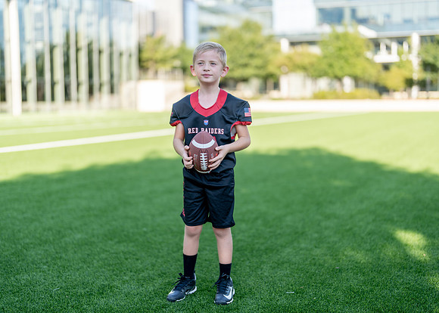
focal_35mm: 52
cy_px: 156
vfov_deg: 27.0
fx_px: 653
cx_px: 220
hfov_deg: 37.2
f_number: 1.2
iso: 100
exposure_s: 1/1600
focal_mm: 50
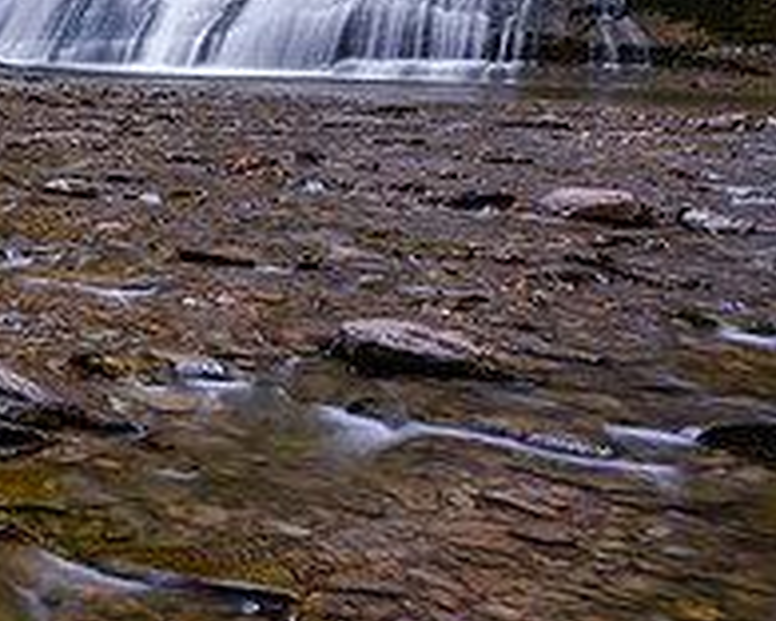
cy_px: 267
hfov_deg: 25.7
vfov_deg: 28.1
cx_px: -392
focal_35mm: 54
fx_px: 1240
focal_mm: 12
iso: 160
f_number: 8
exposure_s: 2.6
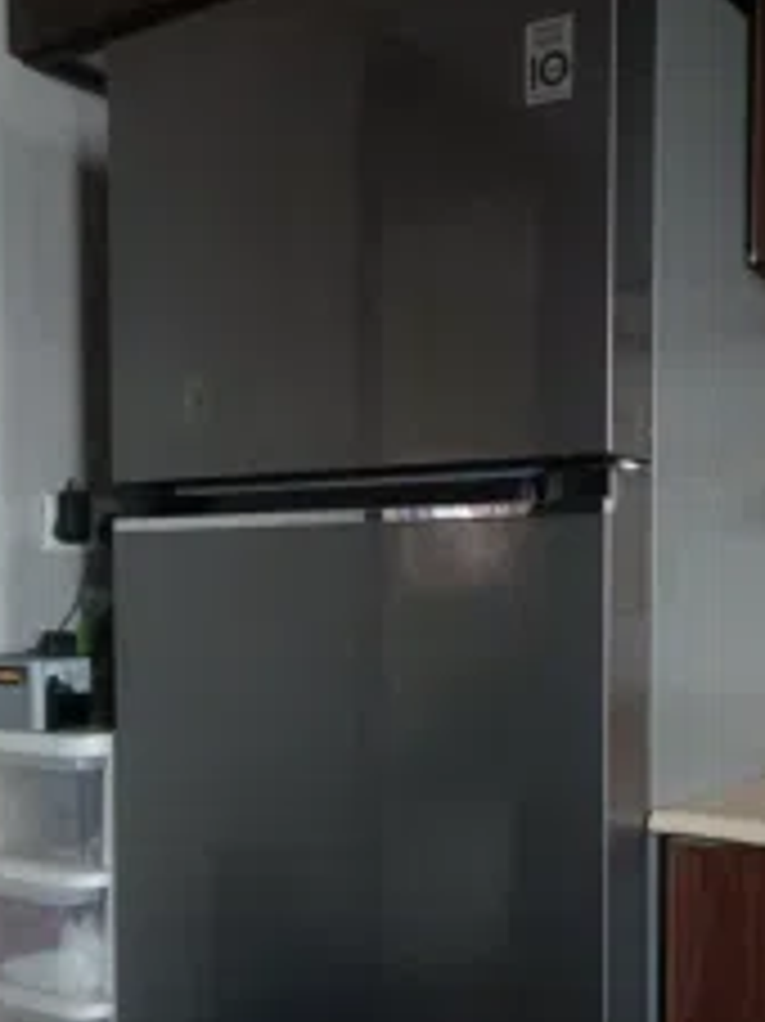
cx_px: 464
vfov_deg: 42.5
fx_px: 1298
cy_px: 657
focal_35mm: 44
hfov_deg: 32.7
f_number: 1.7
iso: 3200
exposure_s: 1/16.7
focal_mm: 4.7
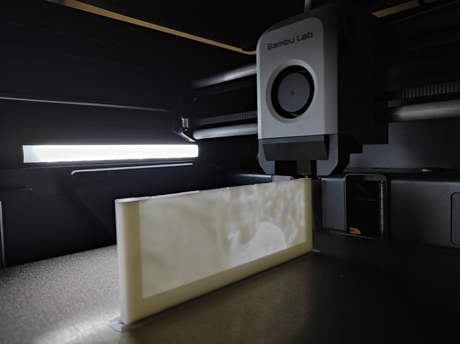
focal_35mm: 25
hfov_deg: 69.4
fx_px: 332
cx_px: 230
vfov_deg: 54.8
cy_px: 172
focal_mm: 5.43
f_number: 1.89
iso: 671
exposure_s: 1/33
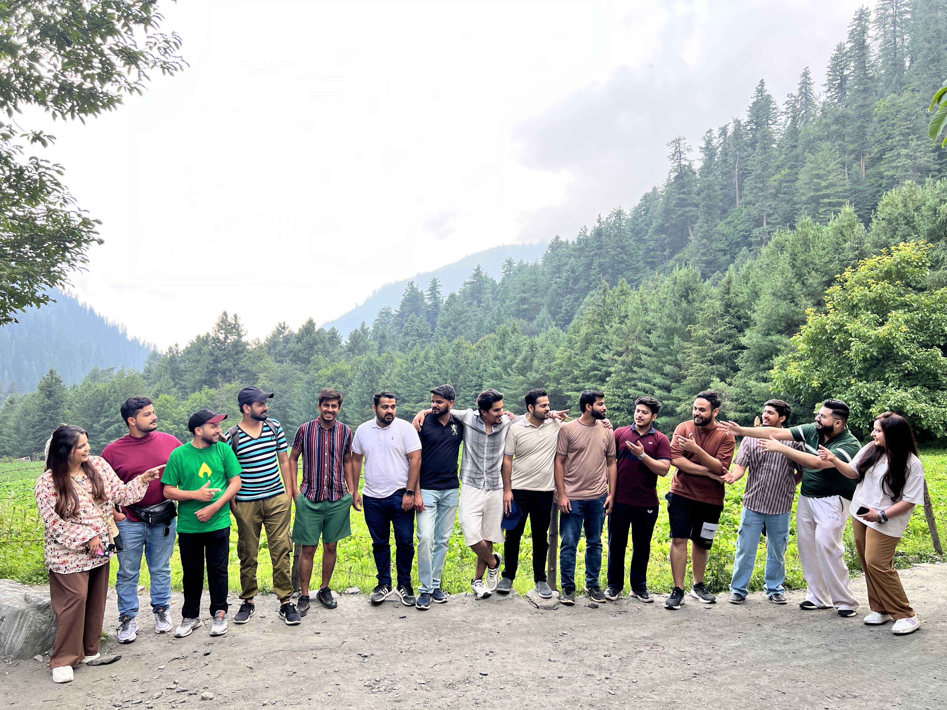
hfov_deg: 67.3
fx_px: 711
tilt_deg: +0.5
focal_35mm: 26
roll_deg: -1.2
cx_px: 474
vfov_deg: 53.1
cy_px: 355
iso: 50
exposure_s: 1/133
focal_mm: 5.7
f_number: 1.5
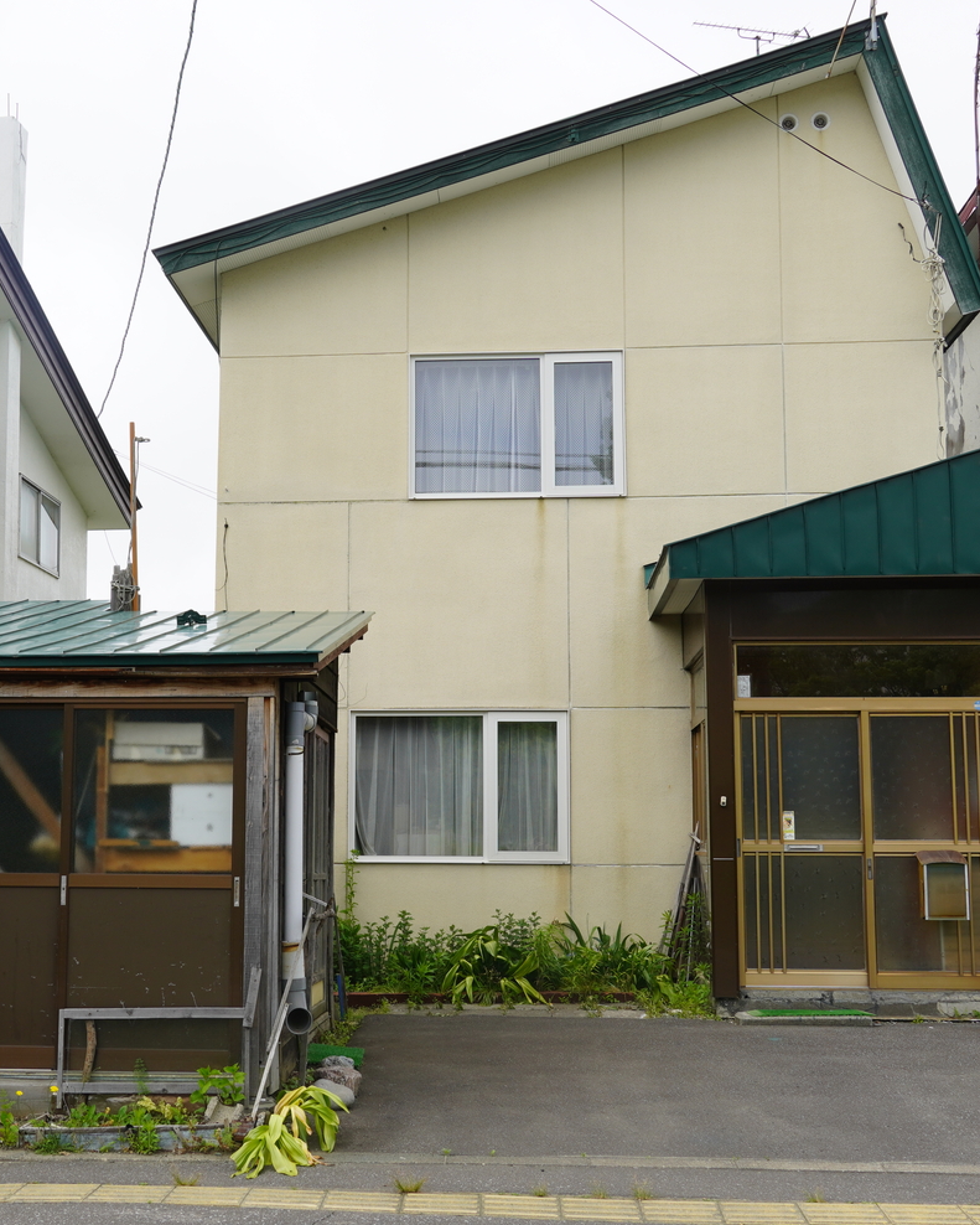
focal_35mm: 47
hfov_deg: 32.0
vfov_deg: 39.5
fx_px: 1703
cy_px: 617
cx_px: 383
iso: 100
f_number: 9
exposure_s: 1/125
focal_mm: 22
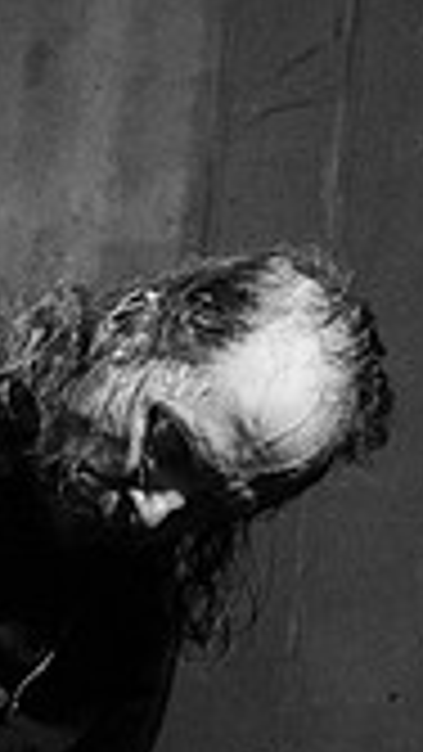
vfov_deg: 15.3
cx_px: -333
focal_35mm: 138
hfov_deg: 8.5
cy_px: 745
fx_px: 2750
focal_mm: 38
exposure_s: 1/100
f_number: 3.2
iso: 2500
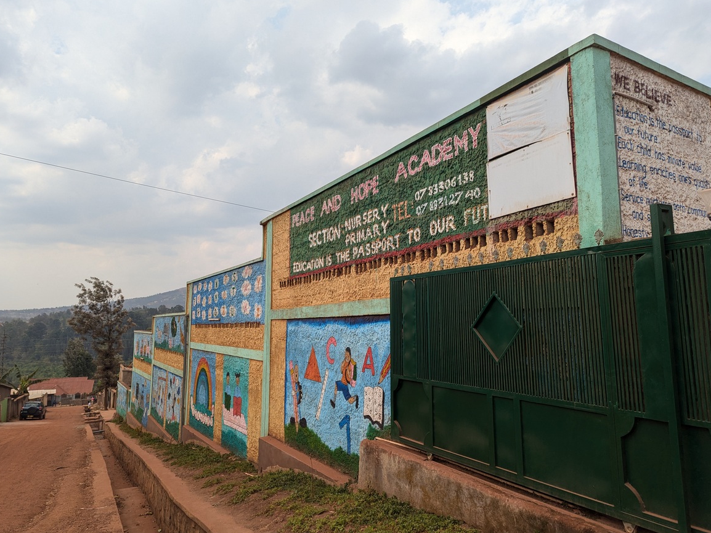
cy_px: 266
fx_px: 513
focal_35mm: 25
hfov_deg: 69.4
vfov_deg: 54.9
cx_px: 344
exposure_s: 1/1529
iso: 47
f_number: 1.85
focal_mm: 6.81
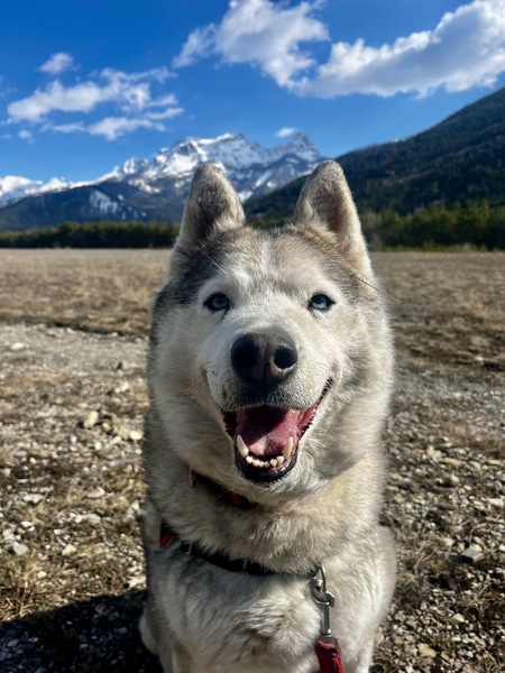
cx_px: 252
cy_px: 336
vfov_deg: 67.3
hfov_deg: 53.1
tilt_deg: -9.9
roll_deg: +2.9
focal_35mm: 26
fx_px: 506
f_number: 1.6
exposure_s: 1/4854
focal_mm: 5.1
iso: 50
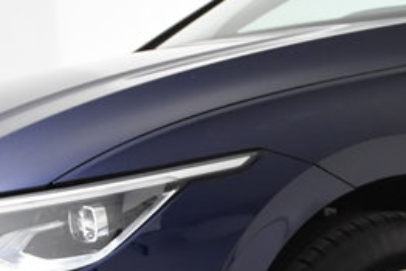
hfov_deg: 15.6
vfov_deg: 10.6
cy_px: 177
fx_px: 1456
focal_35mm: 129
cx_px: 409
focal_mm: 22
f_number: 3.5
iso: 1600
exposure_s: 1/50
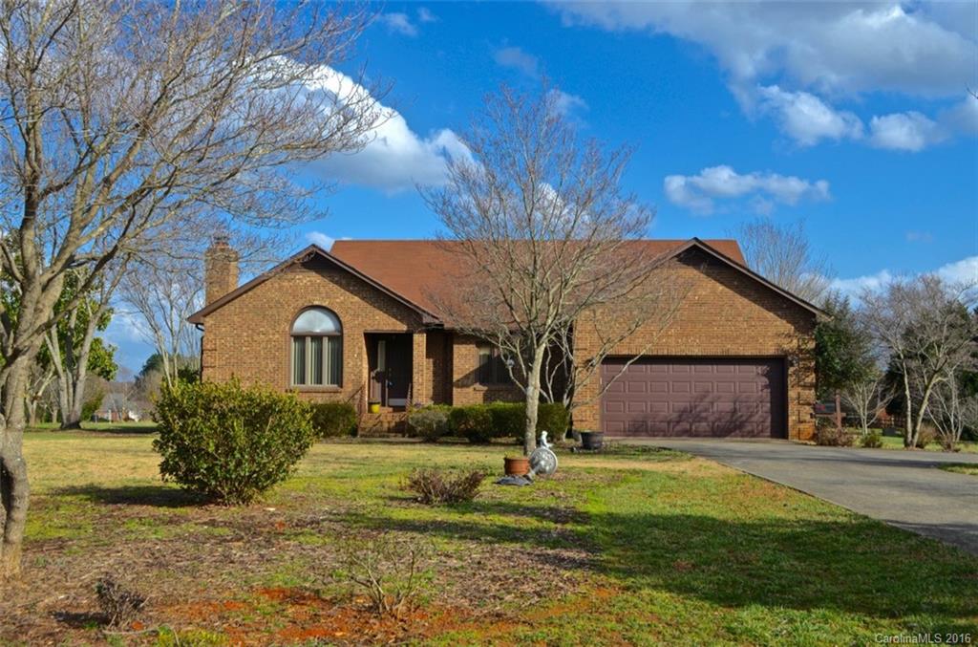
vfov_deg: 34.0
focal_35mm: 39
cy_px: 324
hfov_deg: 49.7
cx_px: 489
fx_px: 1057
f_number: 8
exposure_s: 1/250
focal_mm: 26
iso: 100
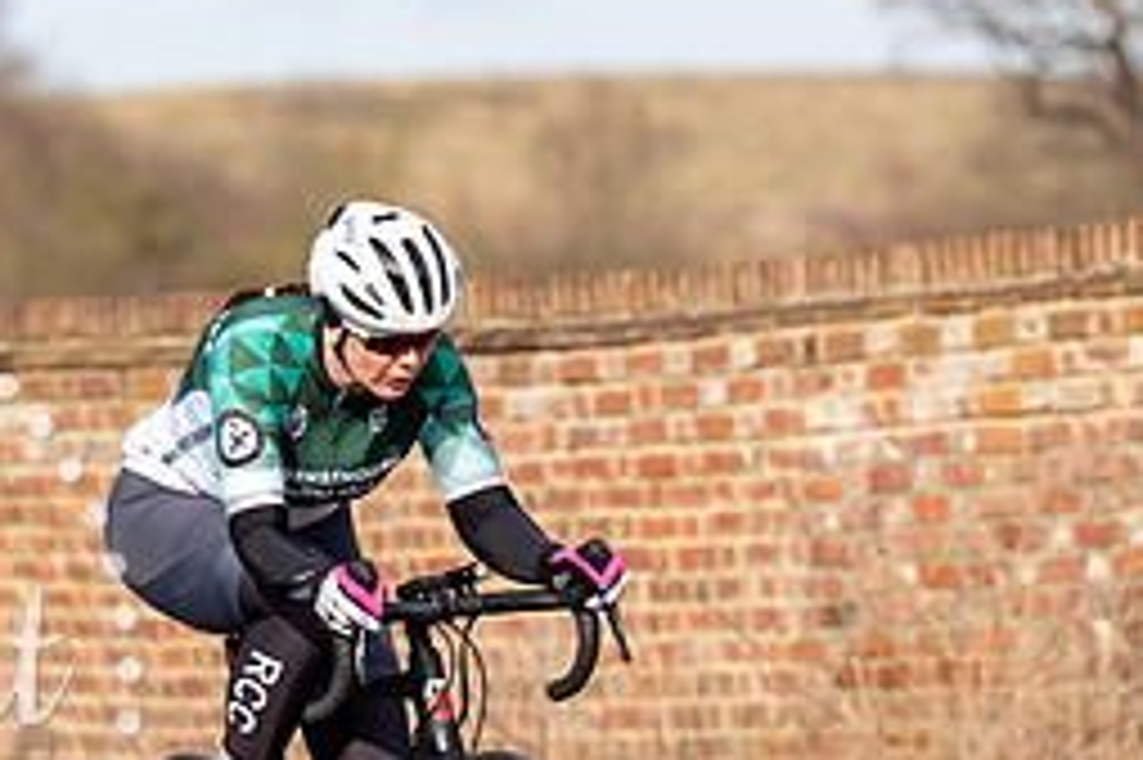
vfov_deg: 3.6
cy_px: 447
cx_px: 418
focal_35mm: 384
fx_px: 12184
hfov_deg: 5.4
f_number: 4
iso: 100
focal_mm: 168
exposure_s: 1/800
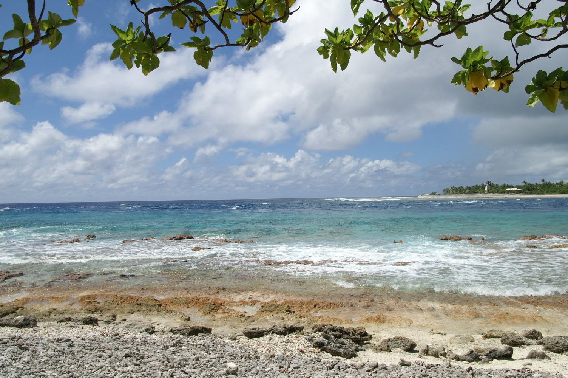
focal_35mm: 26
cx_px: 284
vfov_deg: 50.3
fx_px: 402
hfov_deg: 70.5
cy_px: 189
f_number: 8
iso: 100
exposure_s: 1/800
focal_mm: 17
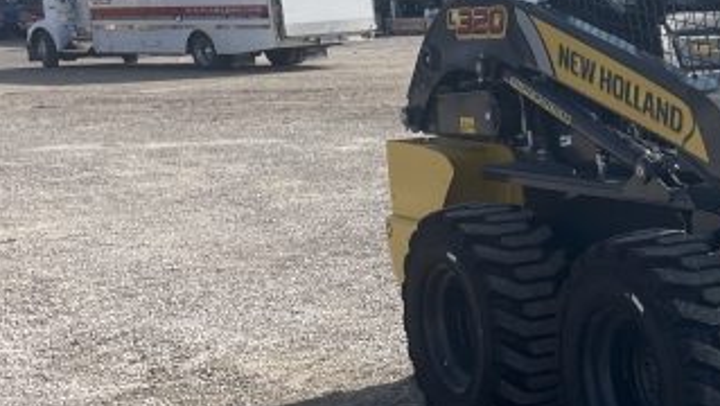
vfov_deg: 17.0
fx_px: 1357
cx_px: 898
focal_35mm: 71
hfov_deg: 26.0
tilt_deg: -7.9
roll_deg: -0.2
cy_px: 266
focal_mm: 4.2
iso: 32
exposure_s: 1/4831
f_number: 1.6
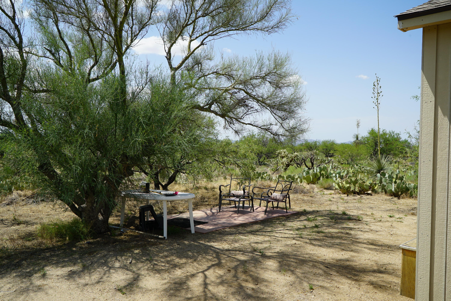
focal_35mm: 29
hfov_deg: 63.6
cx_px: 226
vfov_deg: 45.0
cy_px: 150
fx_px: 363
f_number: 14
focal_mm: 29
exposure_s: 1/100
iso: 100
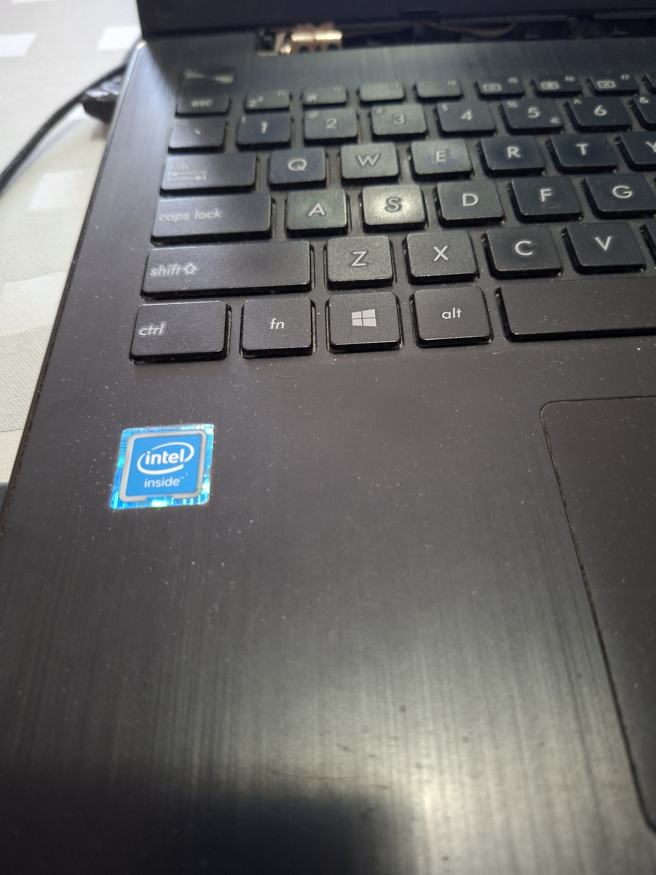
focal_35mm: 23
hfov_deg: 58.9
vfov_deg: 73.9
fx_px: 581
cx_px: 328
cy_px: 438
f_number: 1.8
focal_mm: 5.54
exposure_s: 1/25
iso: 500
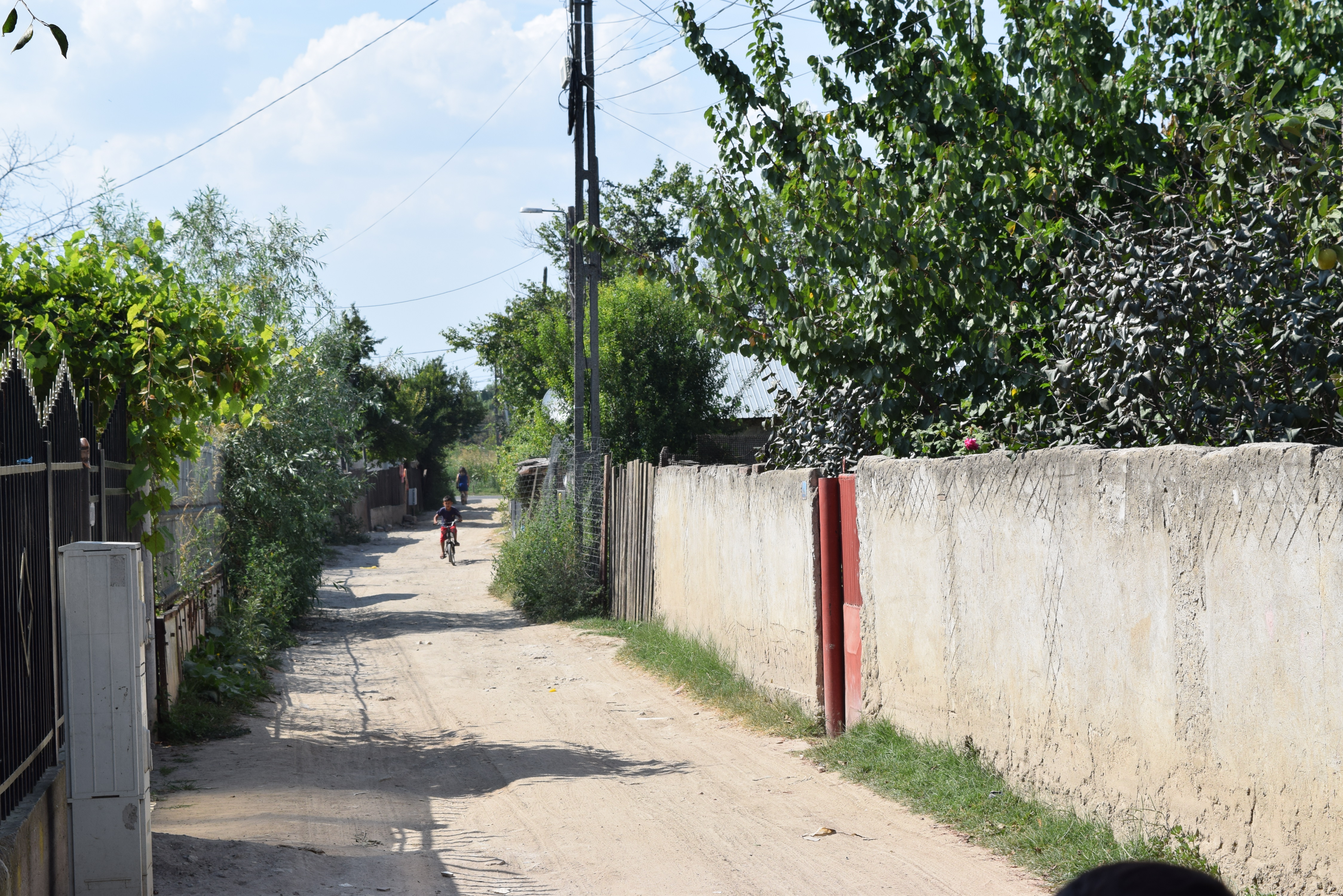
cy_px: 448
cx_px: 672
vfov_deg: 17.5
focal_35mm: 78
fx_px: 2910
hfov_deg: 26.0
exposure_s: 1/320
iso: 200
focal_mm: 52
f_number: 9
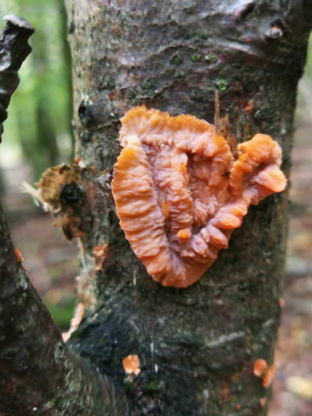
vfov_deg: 46.8
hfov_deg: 36.0
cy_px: 208
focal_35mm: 40
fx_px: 481
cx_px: 156
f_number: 1.8
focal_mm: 3.95
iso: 320
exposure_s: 1/33.3
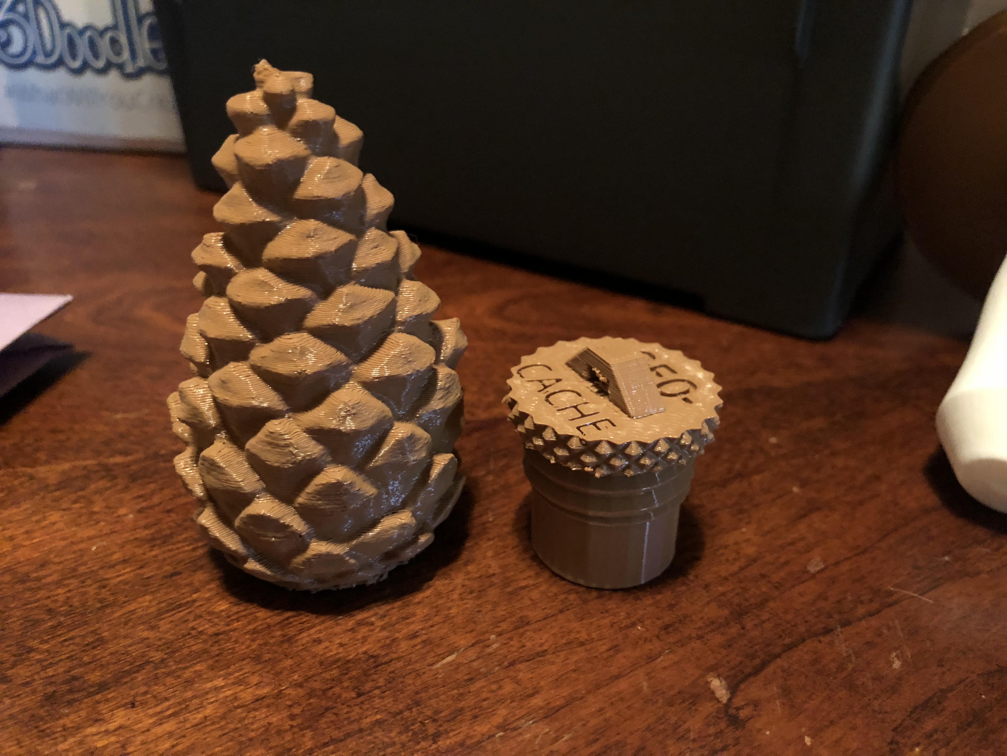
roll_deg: +0.2
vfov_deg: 49.7
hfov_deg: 63.4
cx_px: 504
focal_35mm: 28
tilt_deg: -29.3
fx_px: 815
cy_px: 378
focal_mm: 4
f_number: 1.8
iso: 160
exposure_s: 1/4
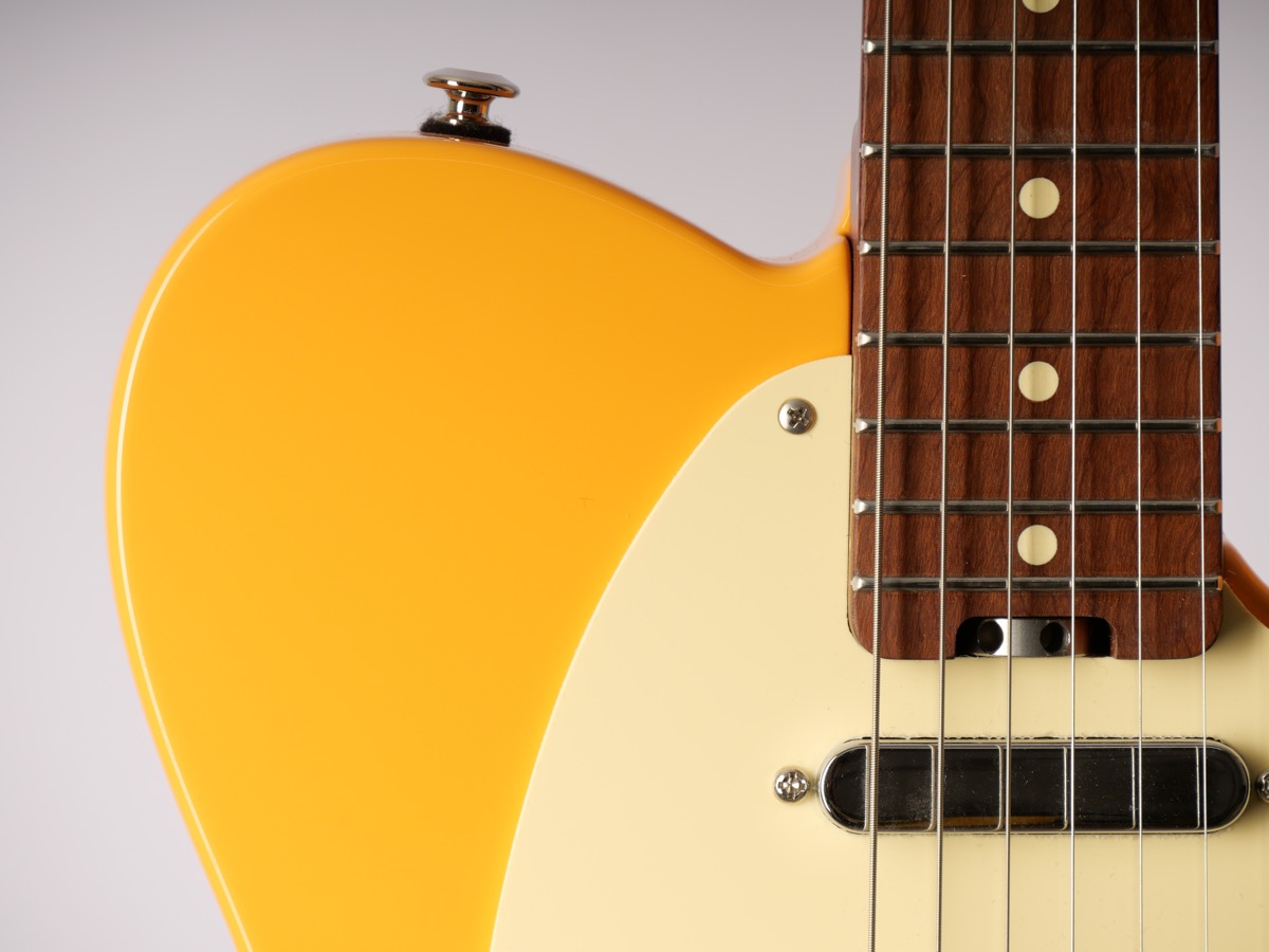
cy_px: 476
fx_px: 10265
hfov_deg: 7.1
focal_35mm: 280
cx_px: 634
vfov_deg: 5.3
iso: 200
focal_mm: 140
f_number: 7.1
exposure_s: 1/200
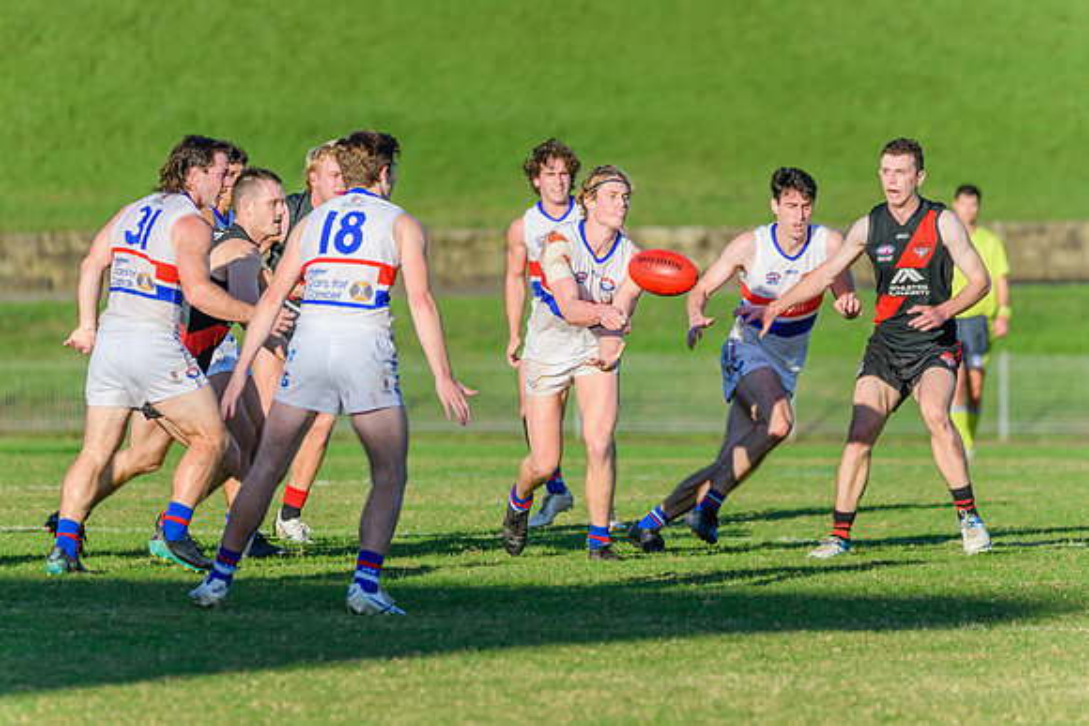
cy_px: 354
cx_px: 531
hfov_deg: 5.2
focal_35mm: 394
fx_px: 11916
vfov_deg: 3.5
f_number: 7.1
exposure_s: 1/2000
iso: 800
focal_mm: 360
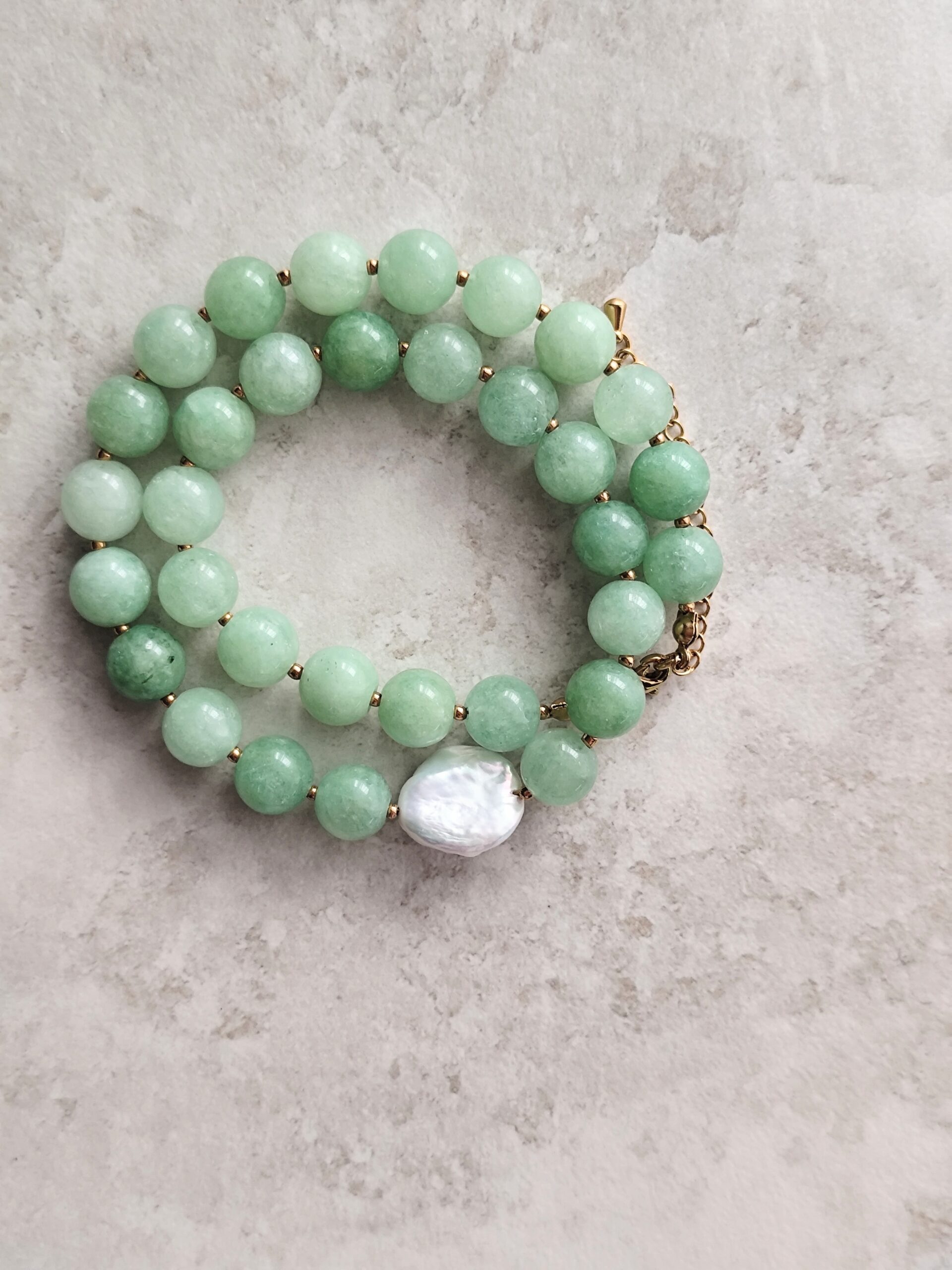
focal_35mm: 46
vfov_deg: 41.2
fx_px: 1687
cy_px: 635
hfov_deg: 31.5
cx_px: 476
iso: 500
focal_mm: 6.19
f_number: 1.65
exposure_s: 1/25
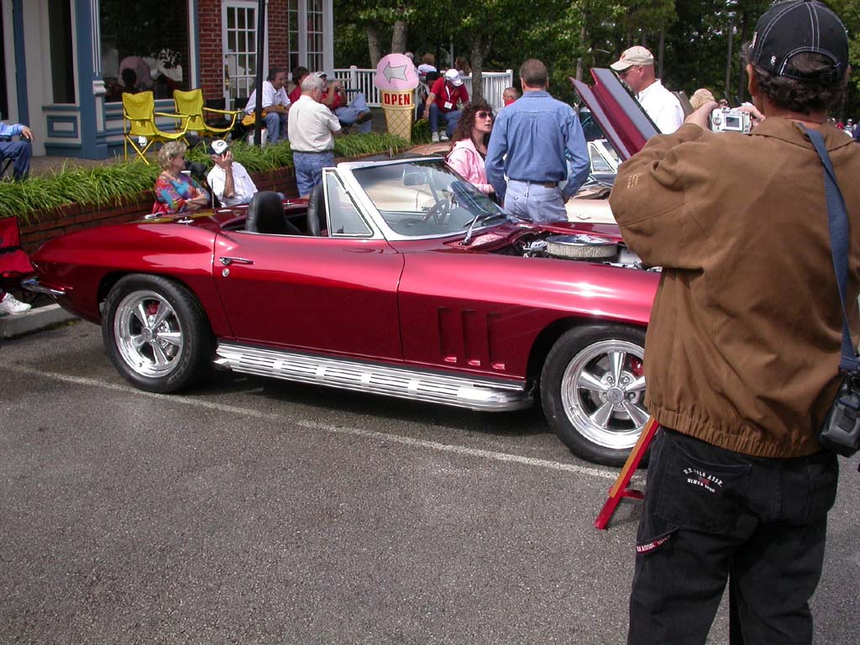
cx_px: 430
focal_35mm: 38
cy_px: 322
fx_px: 944
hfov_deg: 49.0
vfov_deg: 37.7
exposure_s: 1/294
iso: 100
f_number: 6
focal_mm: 7.85
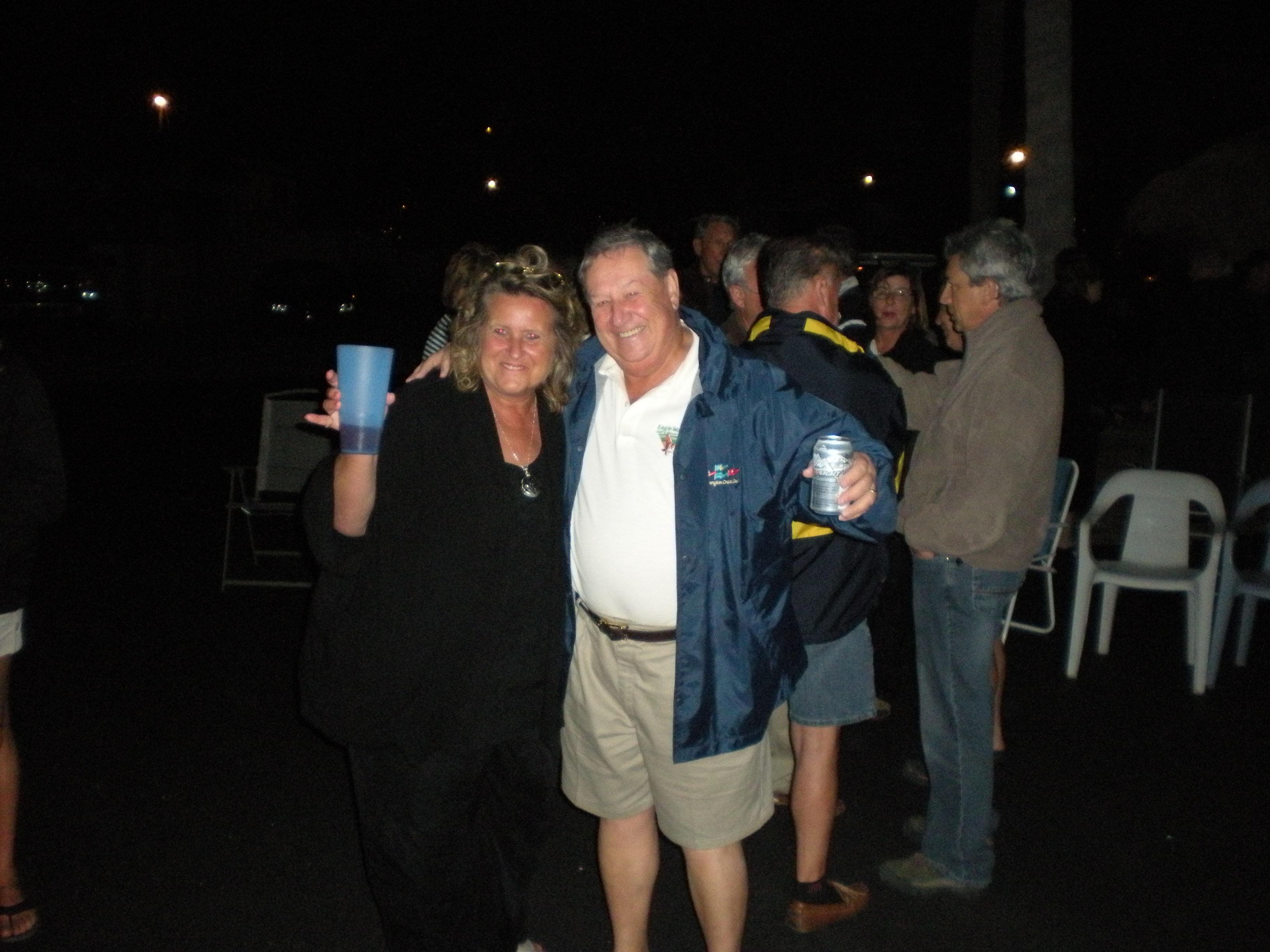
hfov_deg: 49.0
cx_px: 635
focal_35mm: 38
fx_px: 1394
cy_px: 476
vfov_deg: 37.7
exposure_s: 1/60
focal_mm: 6.3
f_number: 3.1
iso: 483
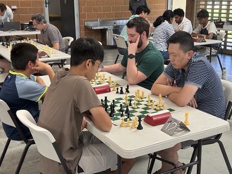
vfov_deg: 30.3
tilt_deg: -16.4
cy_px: 87
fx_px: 322
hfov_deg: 39.7
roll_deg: +0.4
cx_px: 116
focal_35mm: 48
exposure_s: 1/100
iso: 80
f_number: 1.78
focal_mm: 6.76
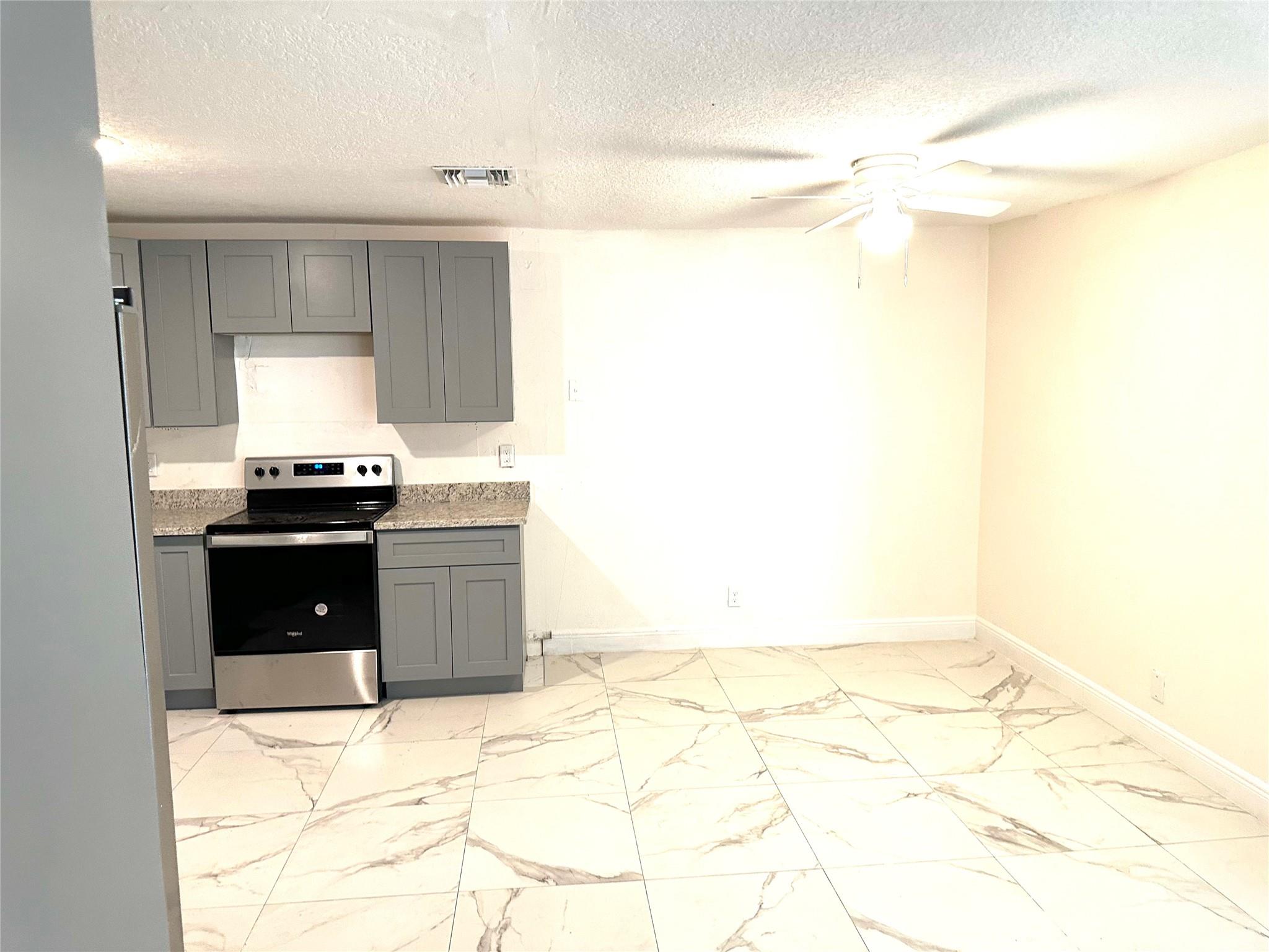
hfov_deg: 71.6
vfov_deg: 56.8
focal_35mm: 24
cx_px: 634
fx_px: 880
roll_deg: -0.3
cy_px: 476
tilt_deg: -3.7
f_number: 1.78
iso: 320
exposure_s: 1/60
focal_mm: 6.86
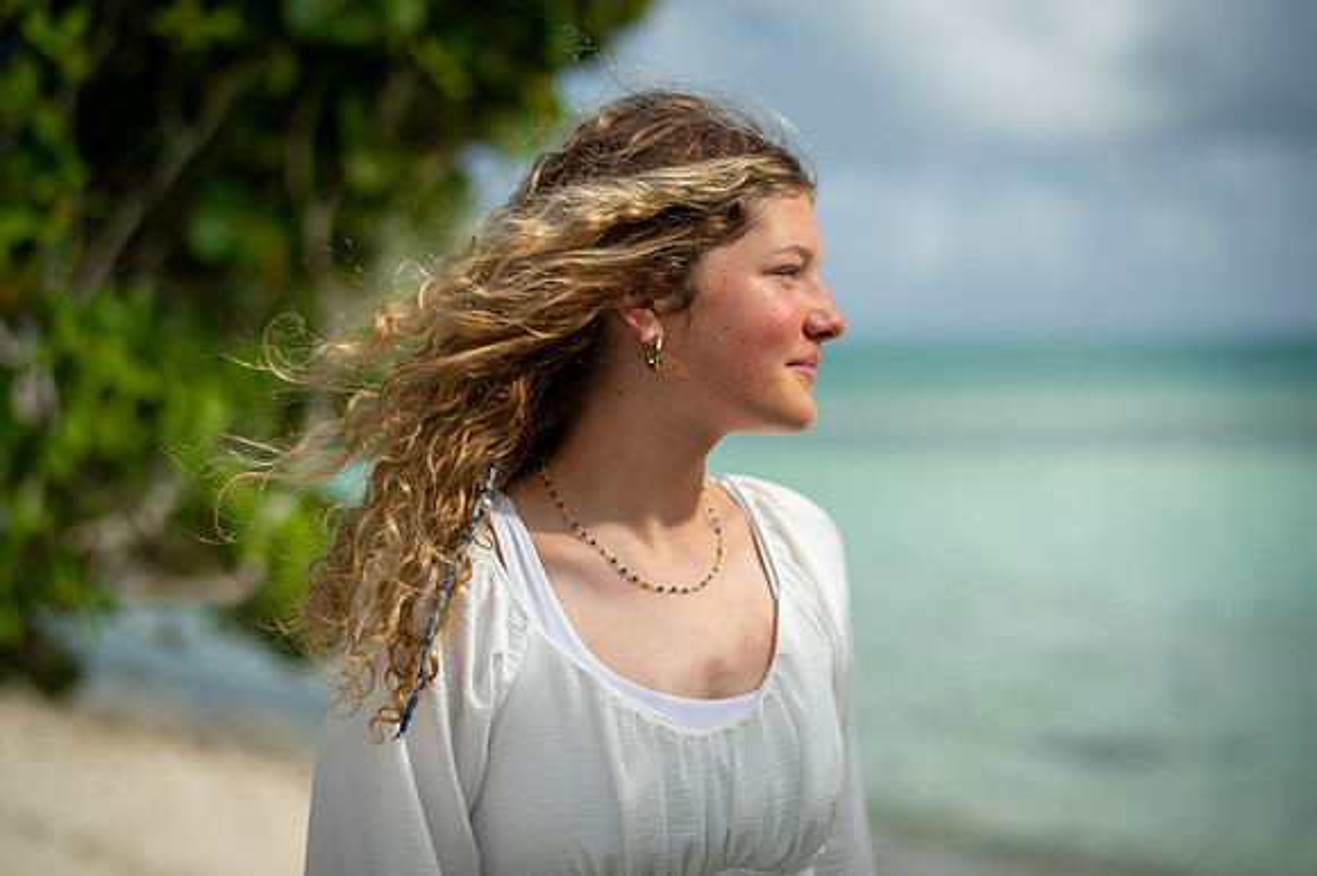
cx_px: 658
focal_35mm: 58
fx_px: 2121
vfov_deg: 23.4
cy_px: 438
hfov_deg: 34.5
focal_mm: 58
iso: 200
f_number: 2
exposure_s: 1/2000
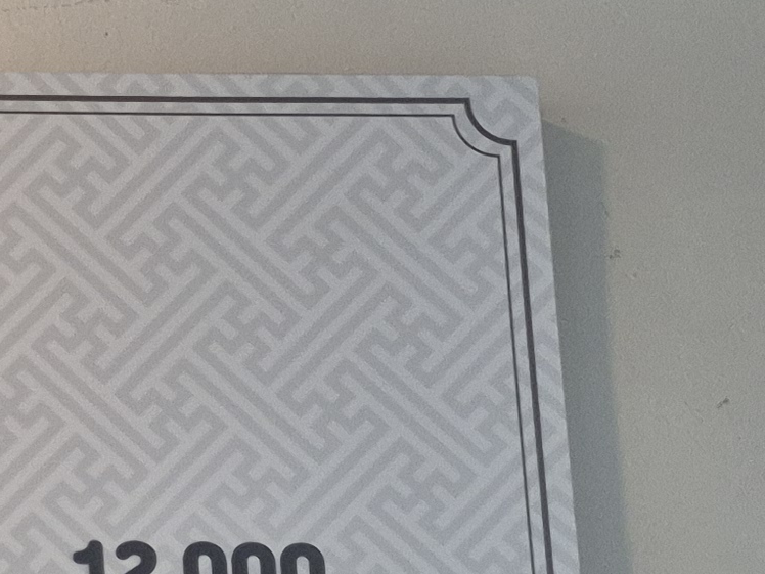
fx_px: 2718
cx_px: -1199
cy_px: 708
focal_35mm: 123
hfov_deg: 12.0
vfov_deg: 11.8
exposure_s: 1/120
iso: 200
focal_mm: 5.4
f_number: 1.8
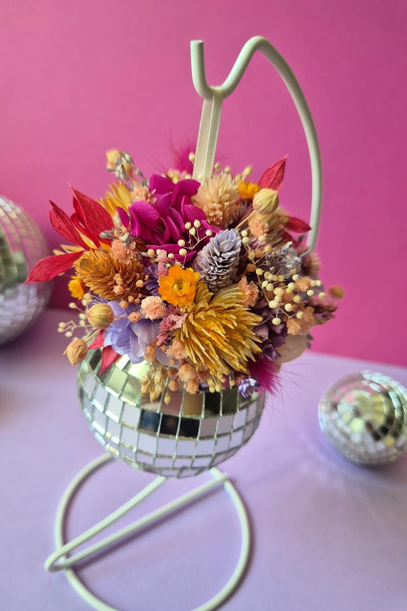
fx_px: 407
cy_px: 306
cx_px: 179
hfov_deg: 53.0
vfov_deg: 73.7
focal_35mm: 24
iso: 100
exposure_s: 1/100
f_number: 1.8
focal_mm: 5.4
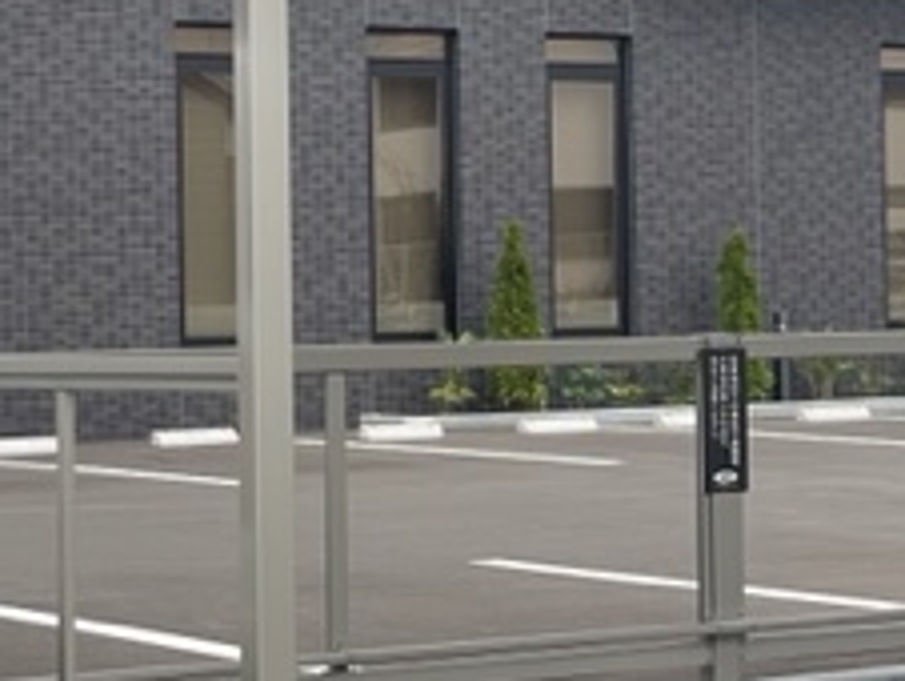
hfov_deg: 13.3
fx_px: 3847
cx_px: 861
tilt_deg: +1.6
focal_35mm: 147
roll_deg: +1.3
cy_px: 204
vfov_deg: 10.1
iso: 25
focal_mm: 6
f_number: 2
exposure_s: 1/153
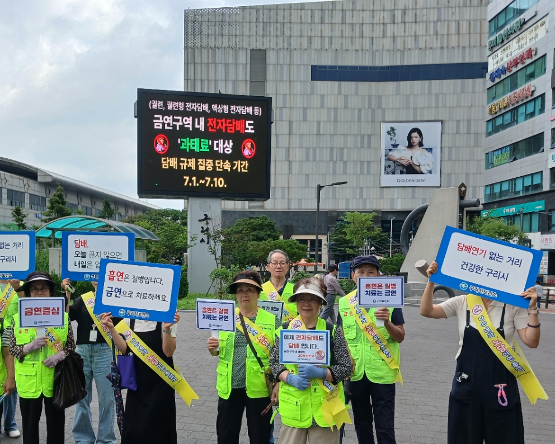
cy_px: 266
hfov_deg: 52.5
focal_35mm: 34
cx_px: 220
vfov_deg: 43.2
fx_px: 559
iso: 20
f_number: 1.8
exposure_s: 1/224
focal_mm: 3.98
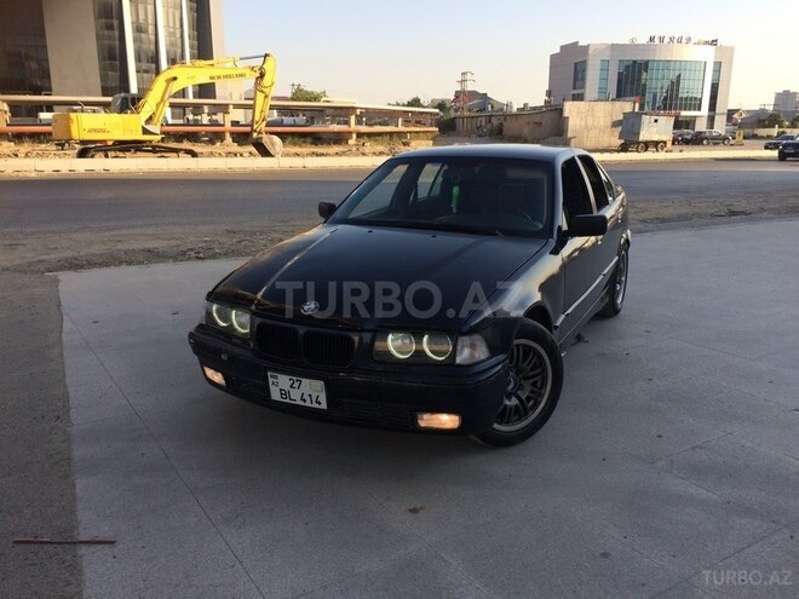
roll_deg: -0.1
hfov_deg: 61.7
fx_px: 669
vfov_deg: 48.2
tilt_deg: -15.8
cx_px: 400
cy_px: 300
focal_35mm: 29
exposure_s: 1/733
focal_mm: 4.15
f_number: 2.2
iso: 32
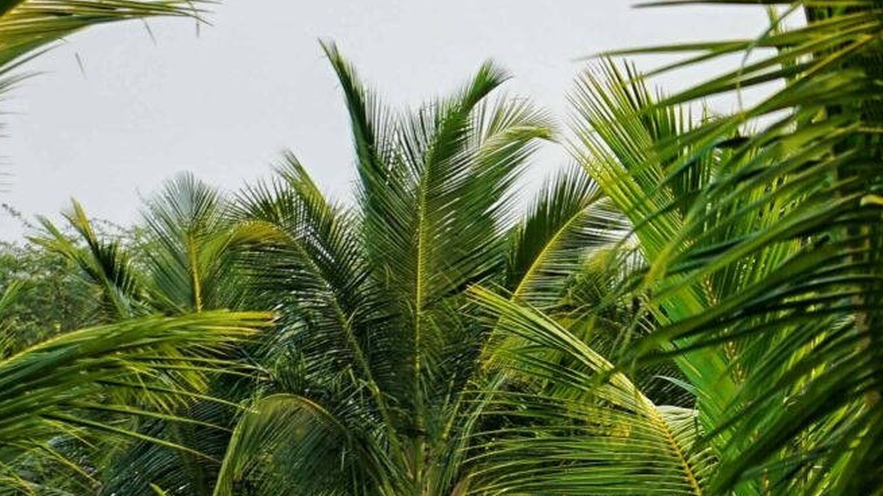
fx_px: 10065
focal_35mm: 430
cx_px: 1565
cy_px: 520
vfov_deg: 2.8
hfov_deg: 5.0
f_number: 4.5
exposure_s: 1/125
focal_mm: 105
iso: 100
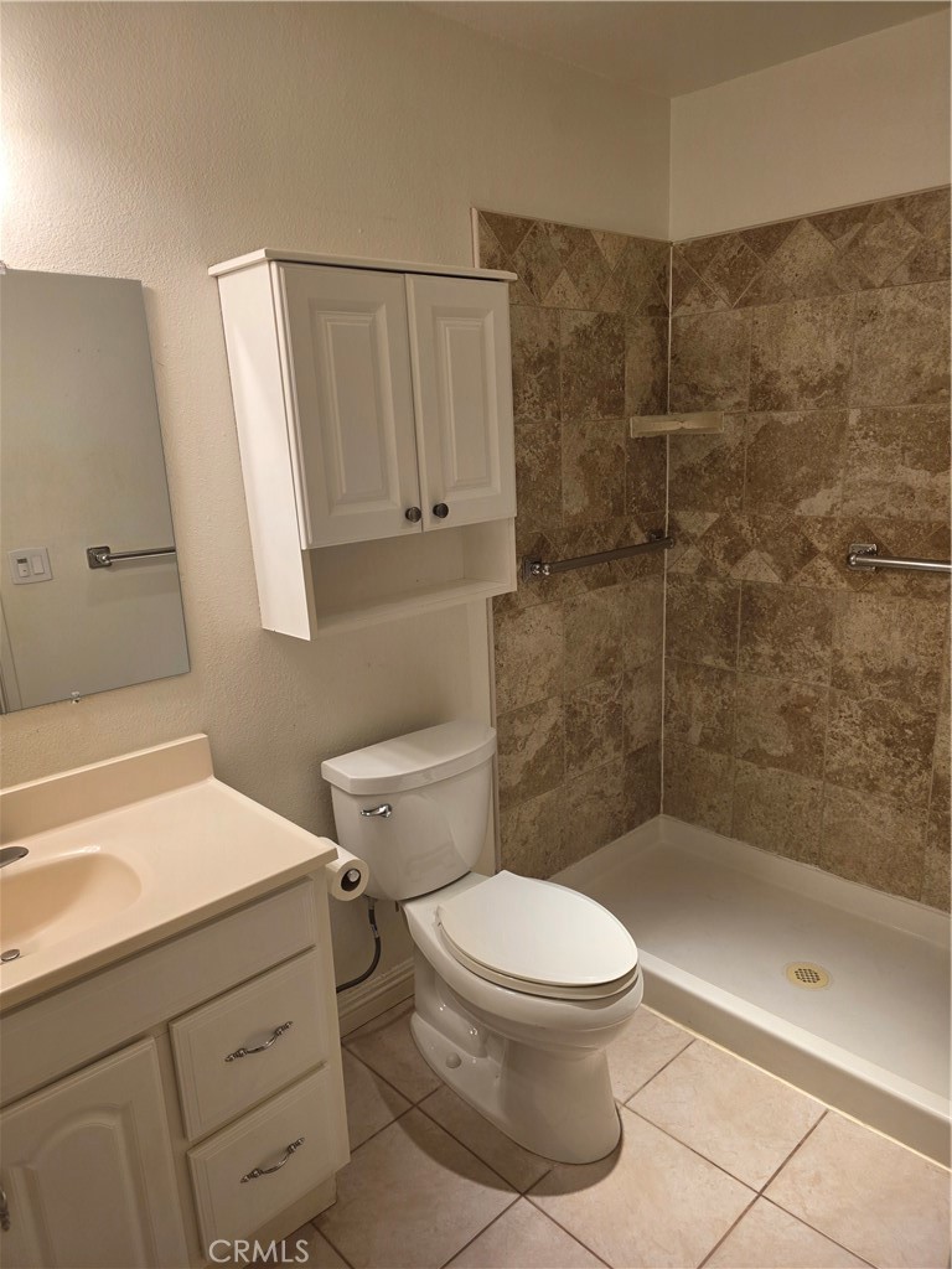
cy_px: 634
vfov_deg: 73.9
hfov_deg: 58.9
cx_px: 476
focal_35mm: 23
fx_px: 843
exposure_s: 1/120
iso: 64
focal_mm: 6.3
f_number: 1.7
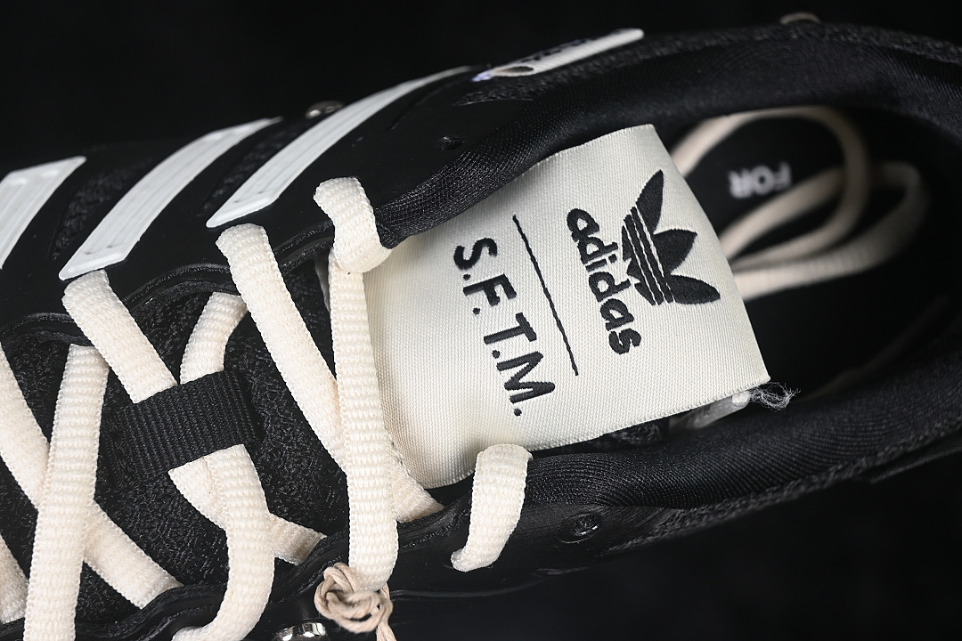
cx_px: 481
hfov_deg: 27.0
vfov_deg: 18.2
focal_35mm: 75
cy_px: 320
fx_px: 2004
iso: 160
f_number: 6.3
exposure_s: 1/60
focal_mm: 50
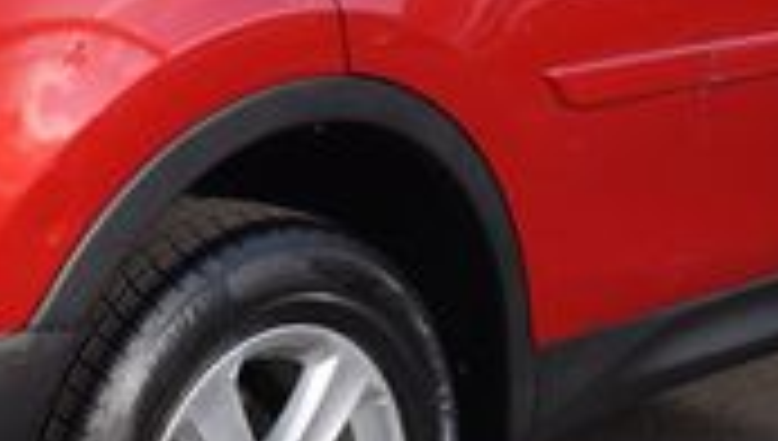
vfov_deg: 8.4
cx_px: 171
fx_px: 2995
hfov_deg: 14.7
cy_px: 72
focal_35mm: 145
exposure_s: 1/200
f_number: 5.6
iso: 100
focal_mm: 25
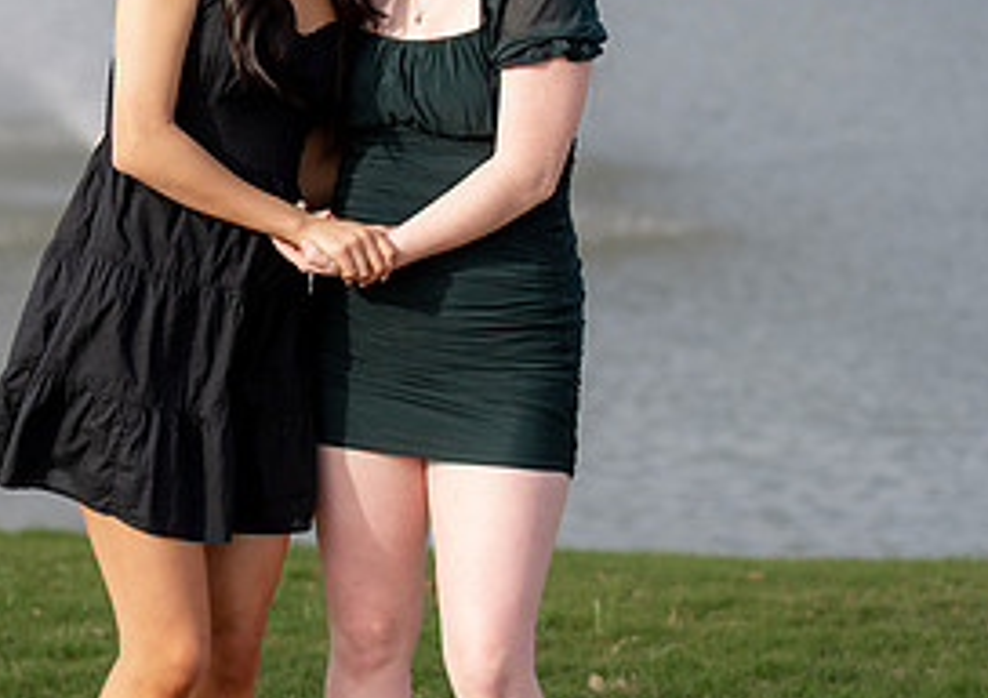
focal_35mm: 159
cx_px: 381
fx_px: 4444
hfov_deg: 12.7
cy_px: 299
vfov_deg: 9.0
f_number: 2.8
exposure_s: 1/1250
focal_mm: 70
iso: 100
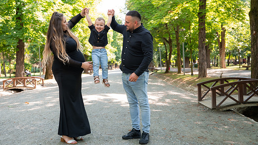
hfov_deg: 52.7
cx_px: 118
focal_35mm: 38
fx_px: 260
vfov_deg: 31.1
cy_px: 60
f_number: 3.2
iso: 400
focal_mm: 33
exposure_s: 1/320
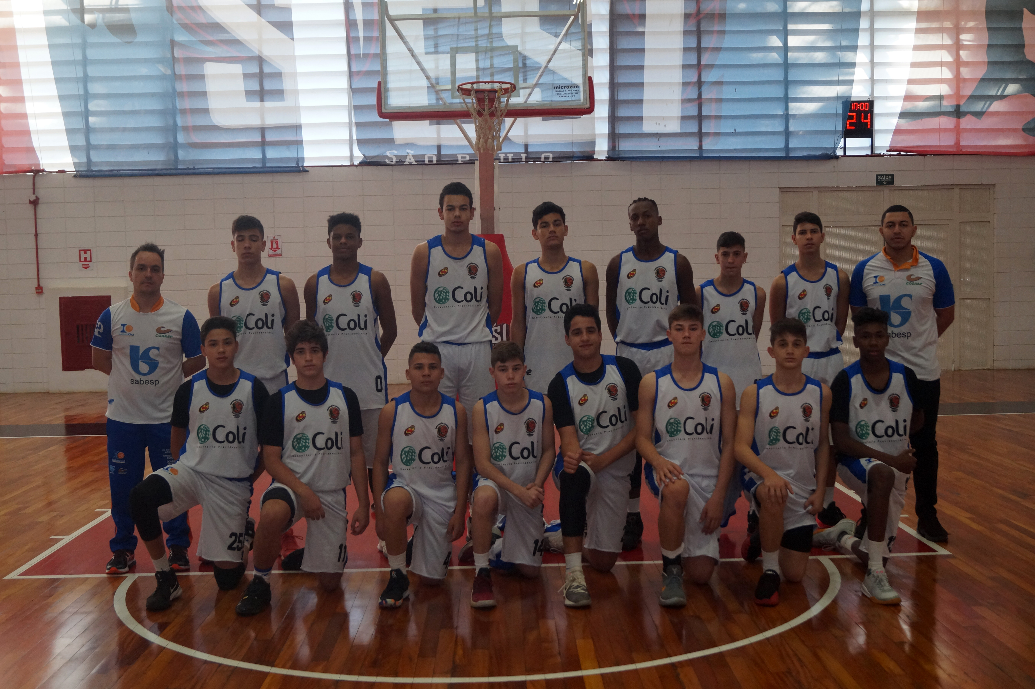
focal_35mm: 42
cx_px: 518
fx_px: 1207
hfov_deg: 46.4
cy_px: 344
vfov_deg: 31.9
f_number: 4.5
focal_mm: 28
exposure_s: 1/160
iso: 800
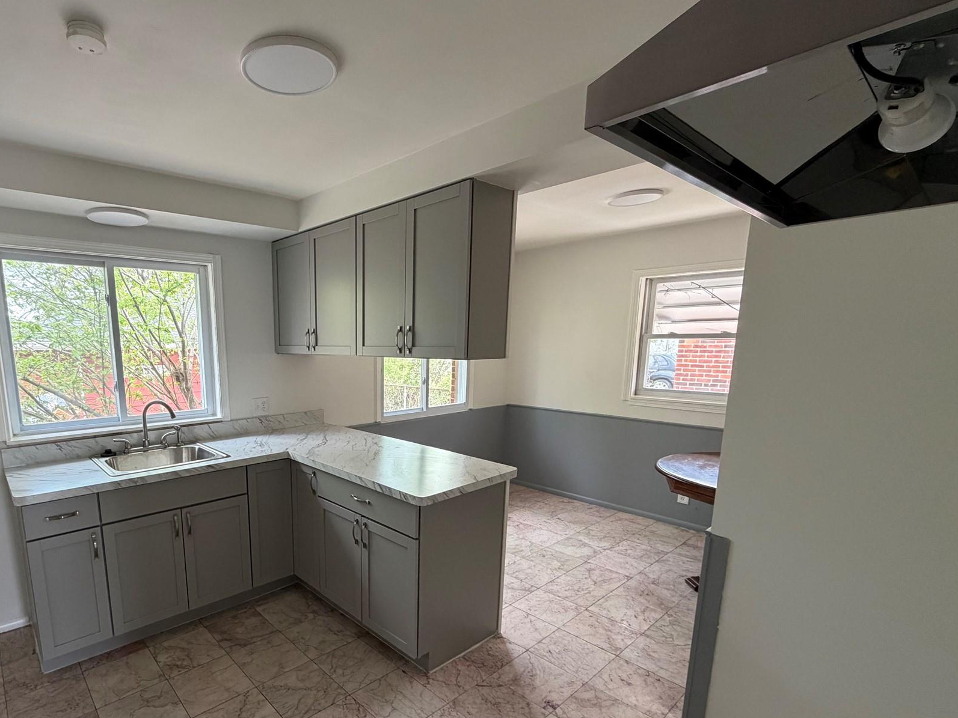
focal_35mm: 18
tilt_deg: -10.0
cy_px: 428
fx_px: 498
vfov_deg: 70.9
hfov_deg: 85.7
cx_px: 349
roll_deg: +0.1
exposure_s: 1/121
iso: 250
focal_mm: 2.22
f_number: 2.2
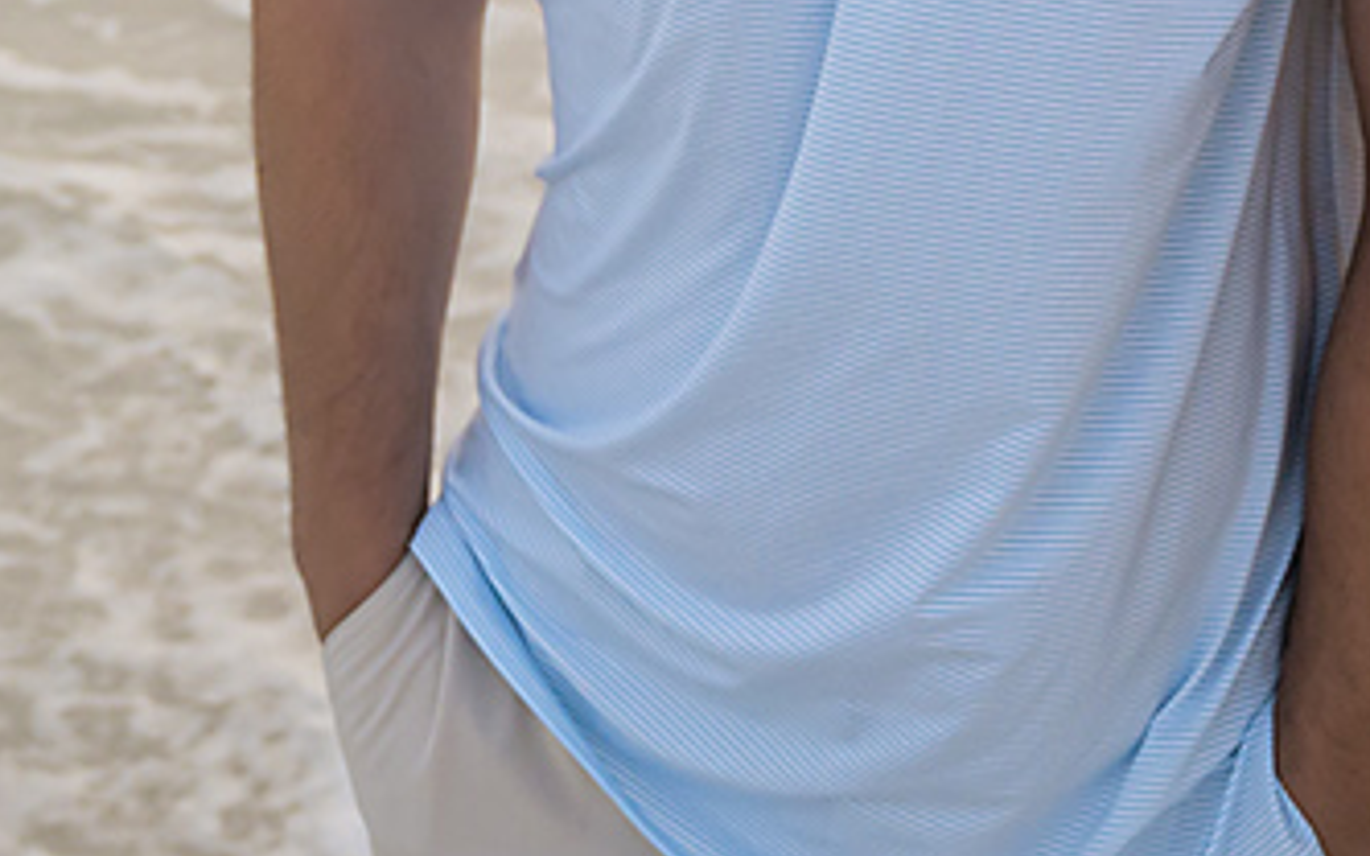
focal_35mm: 78
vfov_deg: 14.5
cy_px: -728
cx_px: 963
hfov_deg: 26.3
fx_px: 2912
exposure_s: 1/1000
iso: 400
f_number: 2.8
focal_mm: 17
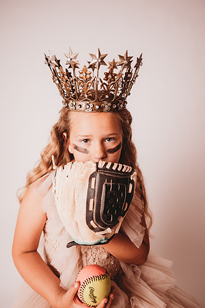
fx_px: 205
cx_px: 102
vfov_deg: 73.7
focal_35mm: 24
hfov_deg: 53.1
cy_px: 154
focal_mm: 24
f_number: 2.2
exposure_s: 1/160
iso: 100
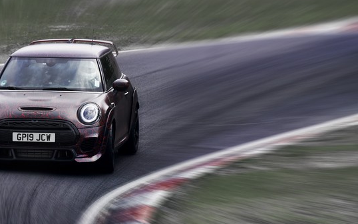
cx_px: 92
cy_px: 115
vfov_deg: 3.4
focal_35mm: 388
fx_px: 3785
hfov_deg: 5.4
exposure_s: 1/3200
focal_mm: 200
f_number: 4
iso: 1000
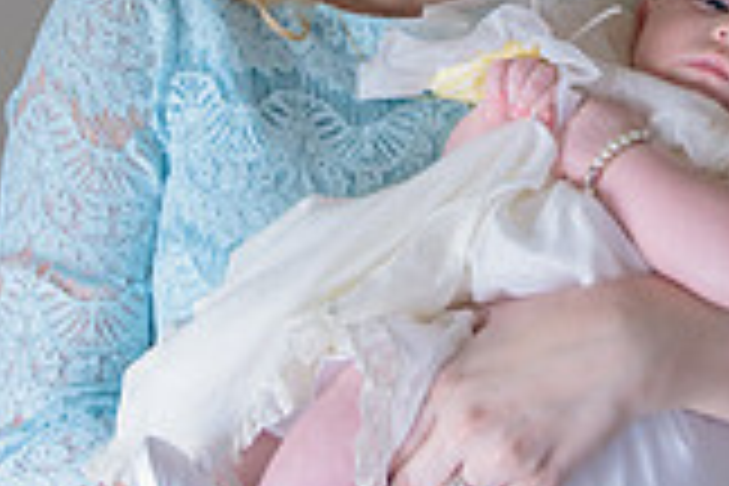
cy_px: -160
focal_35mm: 111
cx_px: 328
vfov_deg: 12.0
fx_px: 2248
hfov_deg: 18.4
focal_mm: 31
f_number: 3.2
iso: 1600
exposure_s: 1/160
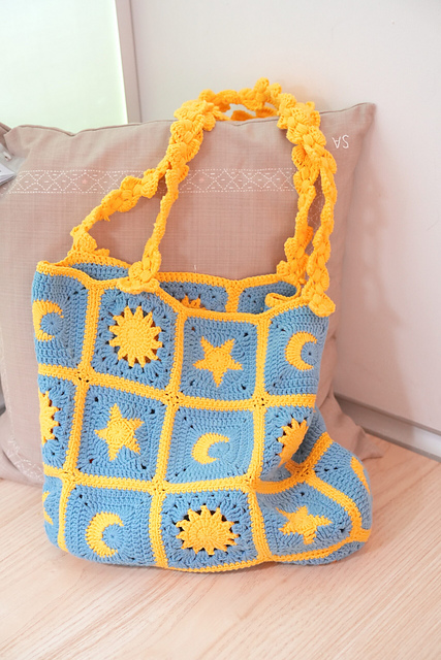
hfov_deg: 26.5
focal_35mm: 51
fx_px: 937
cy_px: 330
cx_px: 220
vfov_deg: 38.9
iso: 3200
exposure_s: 1/100
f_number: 4.5
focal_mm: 51
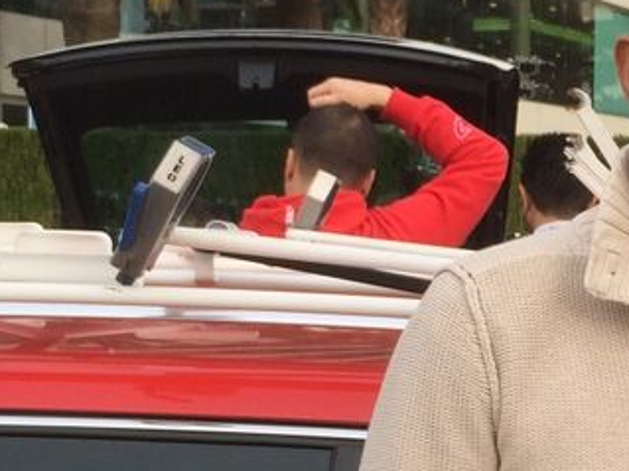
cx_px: 702
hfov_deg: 17.4
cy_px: 355
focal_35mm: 109
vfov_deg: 13.5
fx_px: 1980
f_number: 2.2
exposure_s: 1/612
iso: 32
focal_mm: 4.15
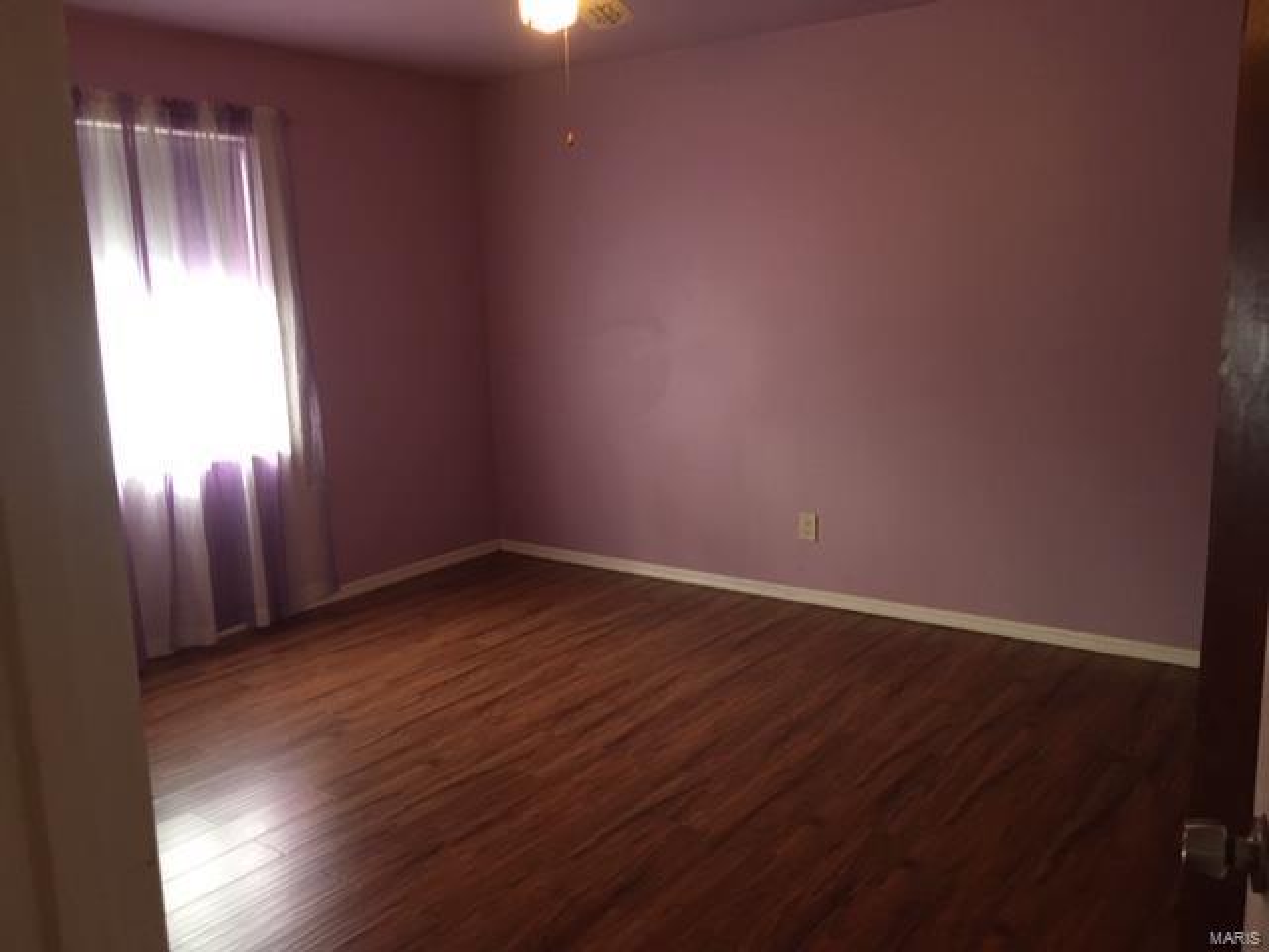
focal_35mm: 29
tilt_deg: -10.2
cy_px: 476
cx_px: 634
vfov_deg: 48.2
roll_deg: +2.8
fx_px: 1063
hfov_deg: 61.7
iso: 200
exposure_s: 1/17
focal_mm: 4.15
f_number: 2.2
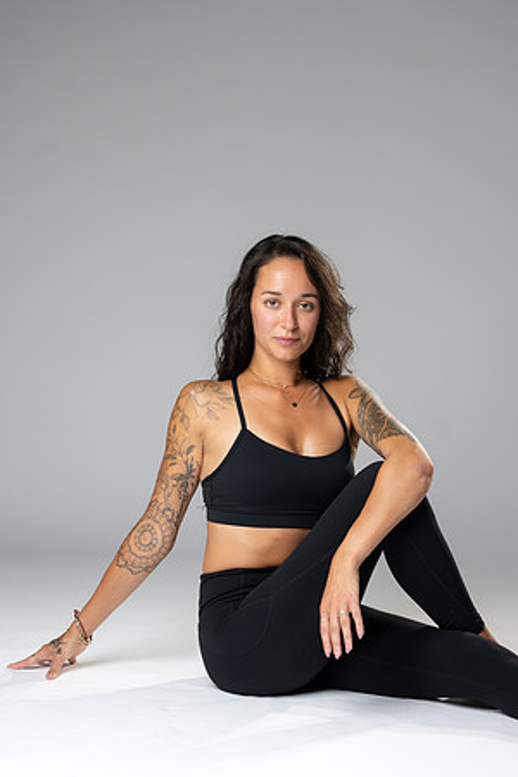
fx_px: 1834
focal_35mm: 85
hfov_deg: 16.1
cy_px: 388
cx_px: 259
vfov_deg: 23.9
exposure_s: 1/160
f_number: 3.2
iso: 200
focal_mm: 85
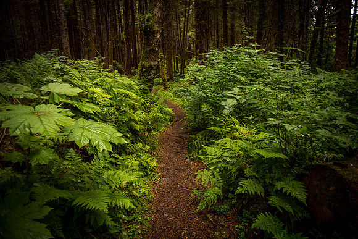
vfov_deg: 53.2
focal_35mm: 24
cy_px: 120
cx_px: 179
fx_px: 239
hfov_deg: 73.7
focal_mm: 24
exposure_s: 1/250
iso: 200
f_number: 2.8
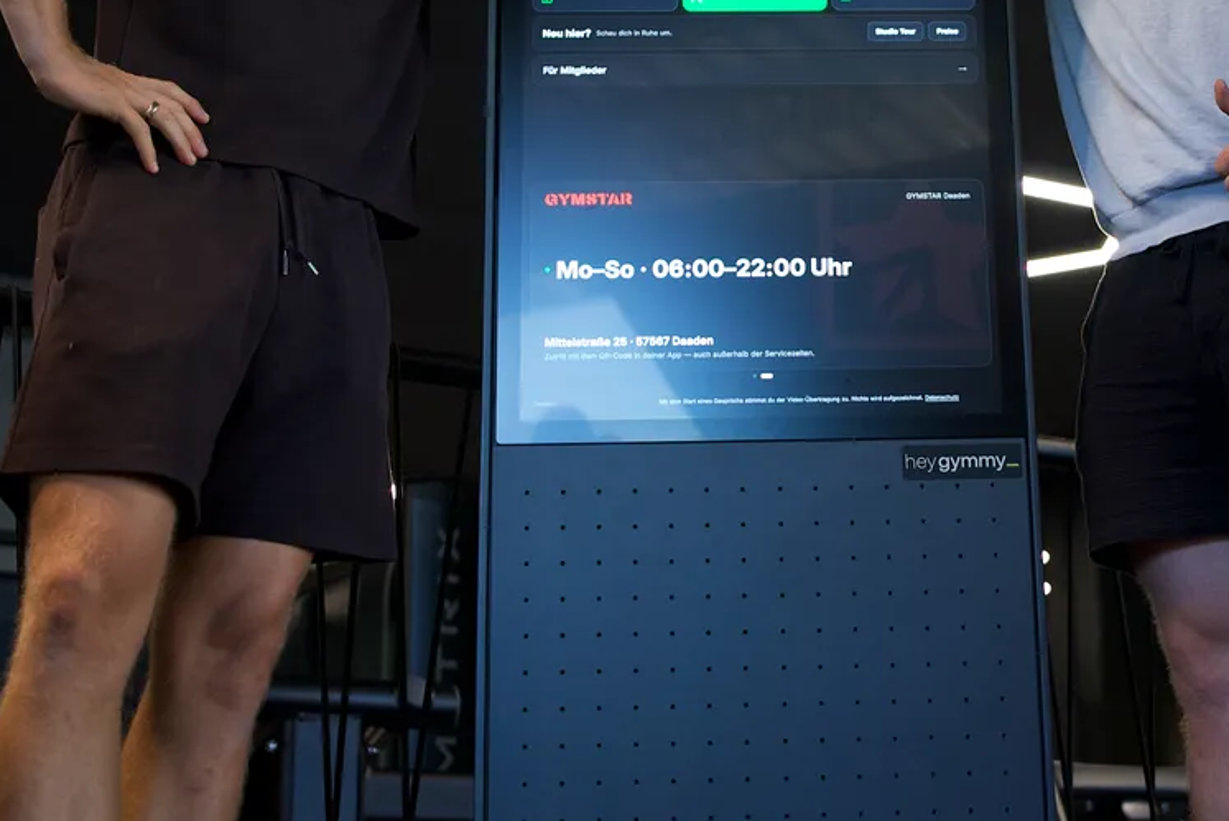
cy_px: 162
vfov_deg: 18.0
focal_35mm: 75
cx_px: 882
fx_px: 2562
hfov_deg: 26.7
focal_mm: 35
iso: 1600
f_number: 2
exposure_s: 1/250
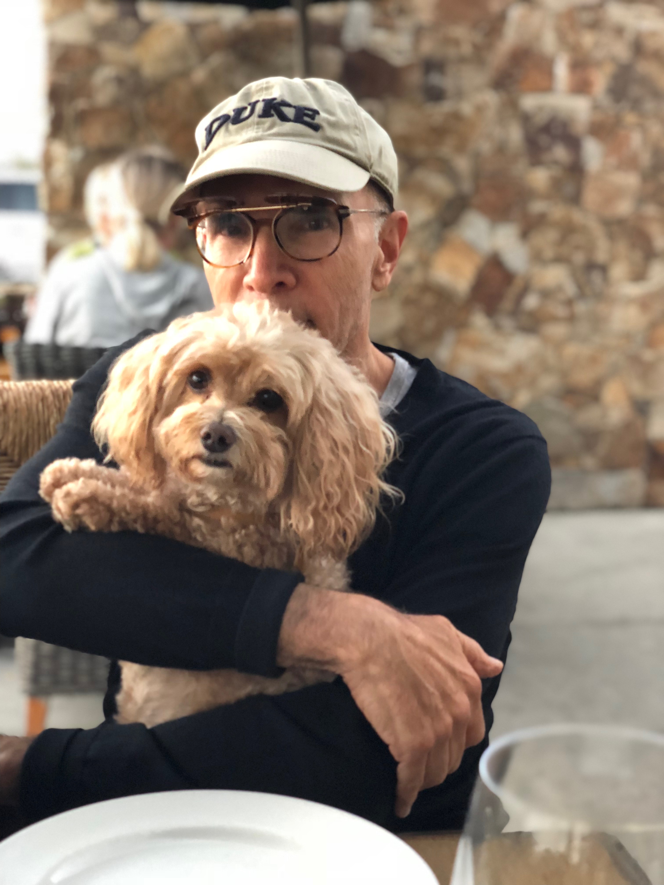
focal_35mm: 52
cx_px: 332
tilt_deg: -8.1
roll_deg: -2.1
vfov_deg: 36.8
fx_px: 1330
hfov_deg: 28.0
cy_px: 442
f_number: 2.4
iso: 160
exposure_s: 1/24
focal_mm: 6
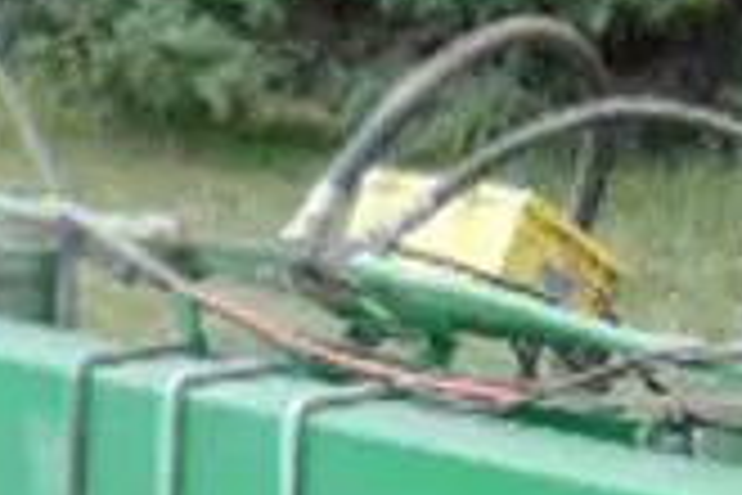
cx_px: 544
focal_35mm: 151
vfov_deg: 9.0
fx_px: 3112
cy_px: 616
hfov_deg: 13.6
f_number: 3
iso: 80
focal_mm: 4.5
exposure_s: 1/640
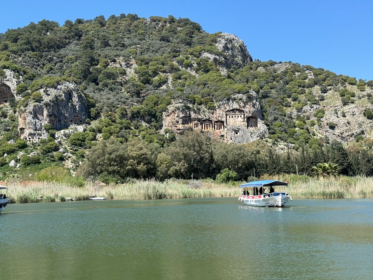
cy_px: 140
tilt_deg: +4.9
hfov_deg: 39.7
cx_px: 186
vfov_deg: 30.3
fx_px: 517
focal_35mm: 48
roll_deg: +2.1
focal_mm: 6.76
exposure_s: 1/2415
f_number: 1.78
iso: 64
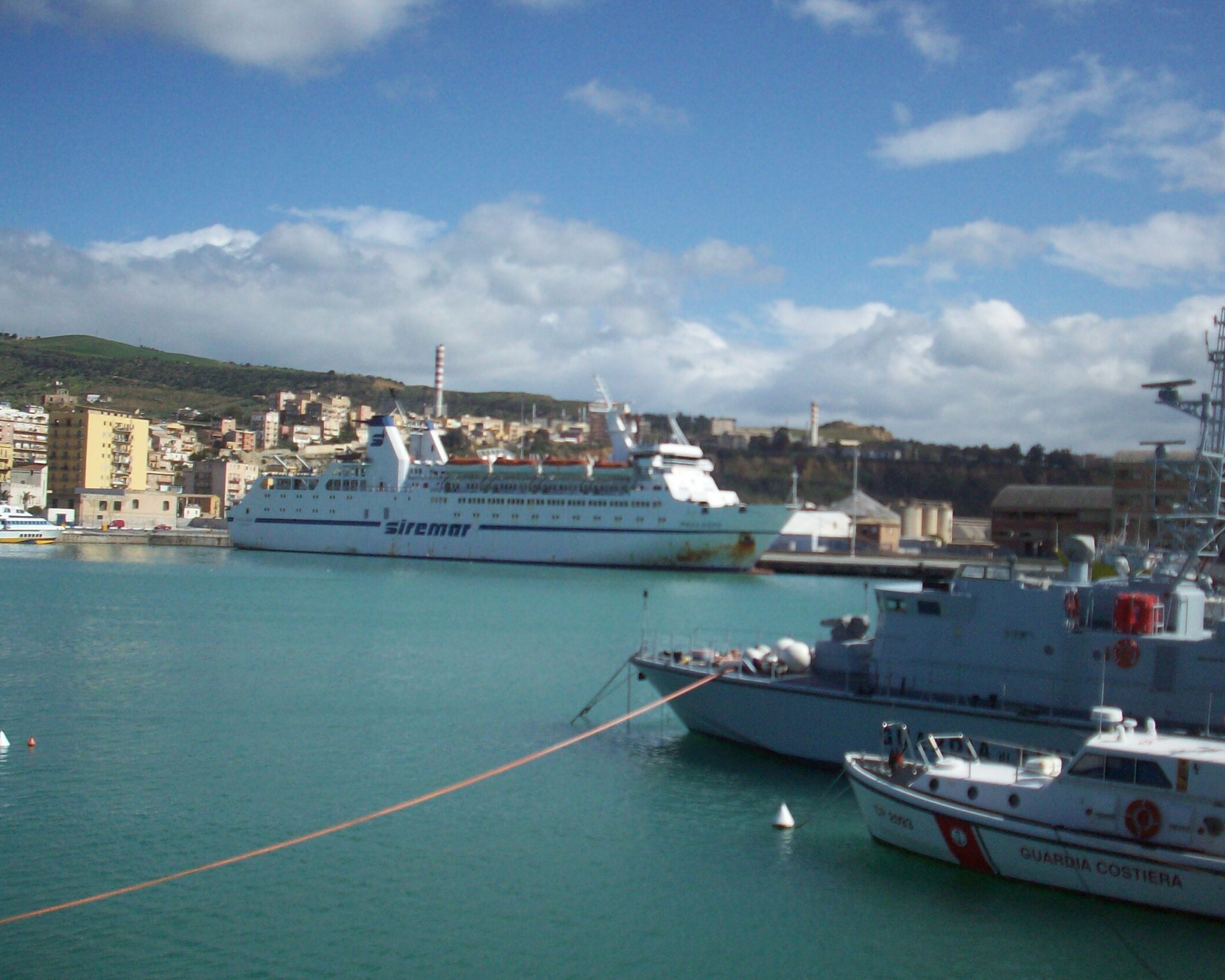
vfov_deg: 34.1
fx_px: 1595
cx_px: 712
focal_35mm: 44
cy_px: 465
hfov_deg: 41.9
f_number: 5.6
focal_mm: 6.2
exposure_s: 1/687
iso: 80
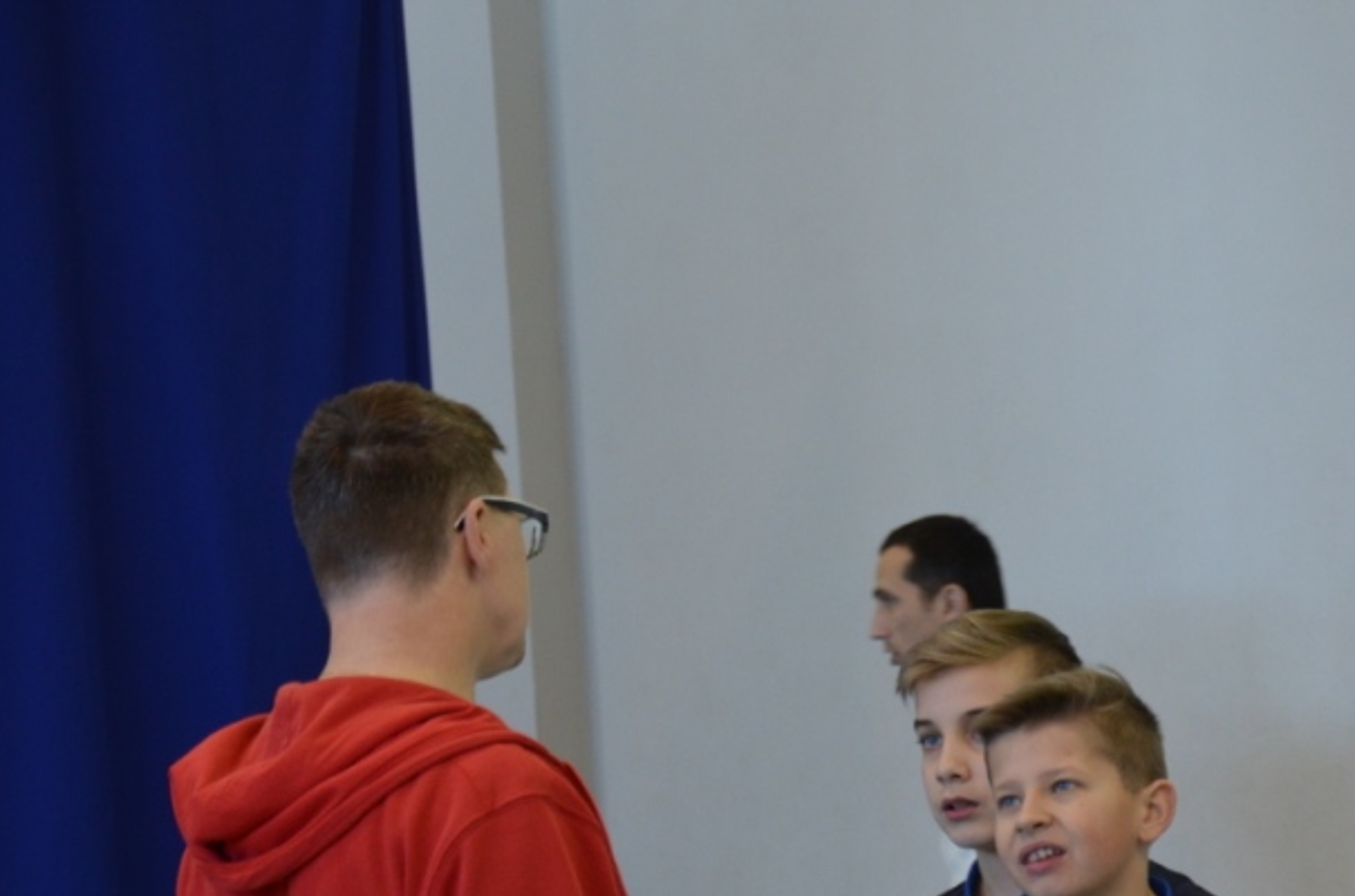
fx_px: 9348
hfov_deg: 8.3
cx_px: 1088
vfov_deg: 5.5
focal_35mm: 249
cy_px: 634
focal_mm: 98
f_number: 5.6
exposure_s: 1/40
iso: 800
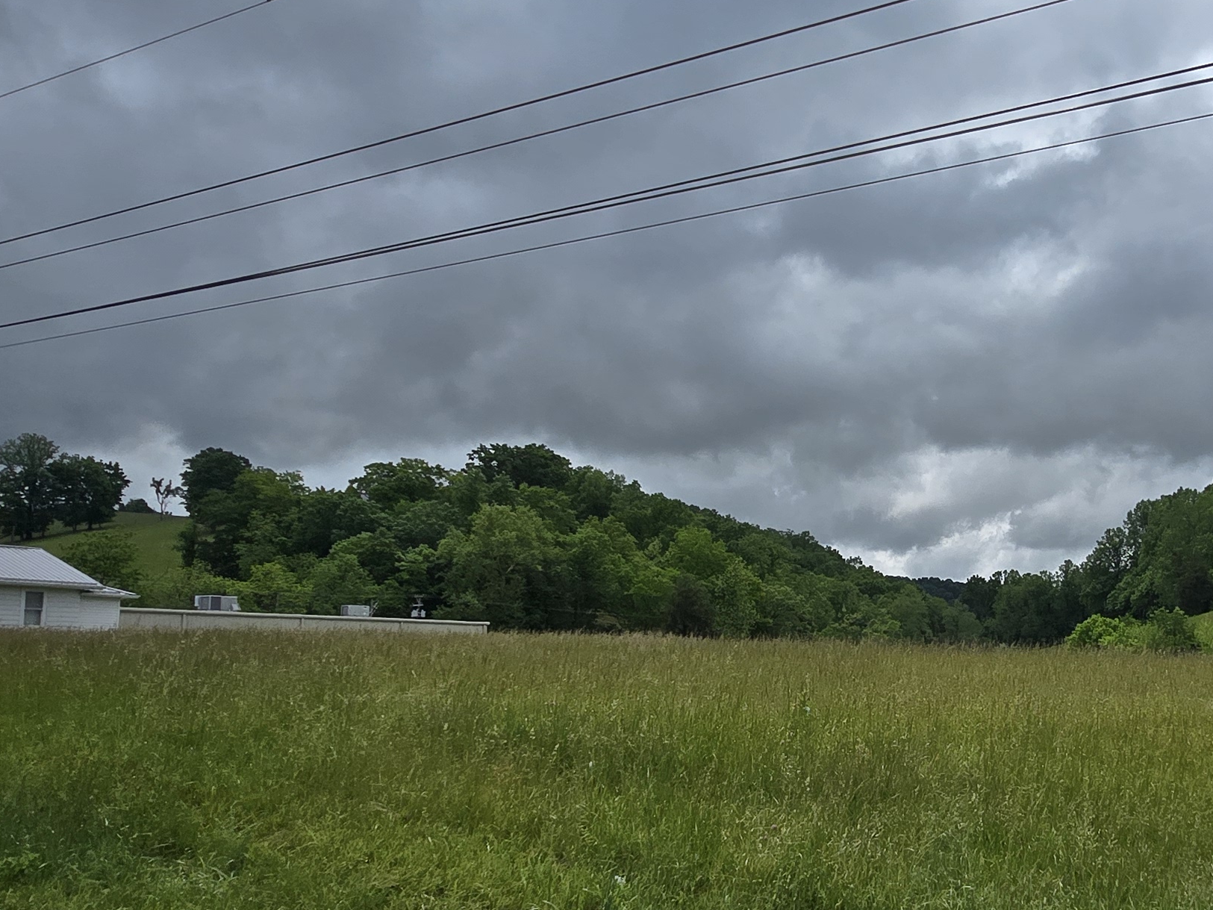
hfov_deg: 53.7
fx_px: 1121
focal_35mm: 32
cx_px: 936
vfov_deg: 44.0
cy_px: 537
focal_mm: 2.2
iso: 50
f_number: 2.2
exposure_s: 1/6014
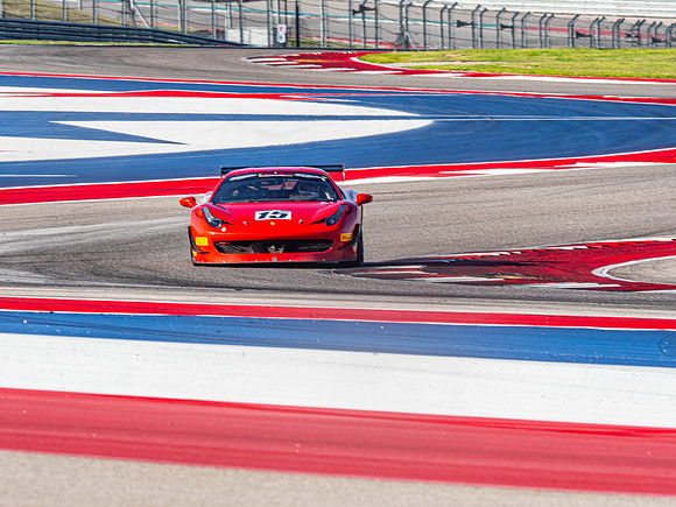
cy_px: 254
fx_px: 11737
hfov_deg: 3.3
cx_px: 338
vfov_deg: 2.5
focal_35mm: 601
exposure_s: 1/400
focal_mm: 300
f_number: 10
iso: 200
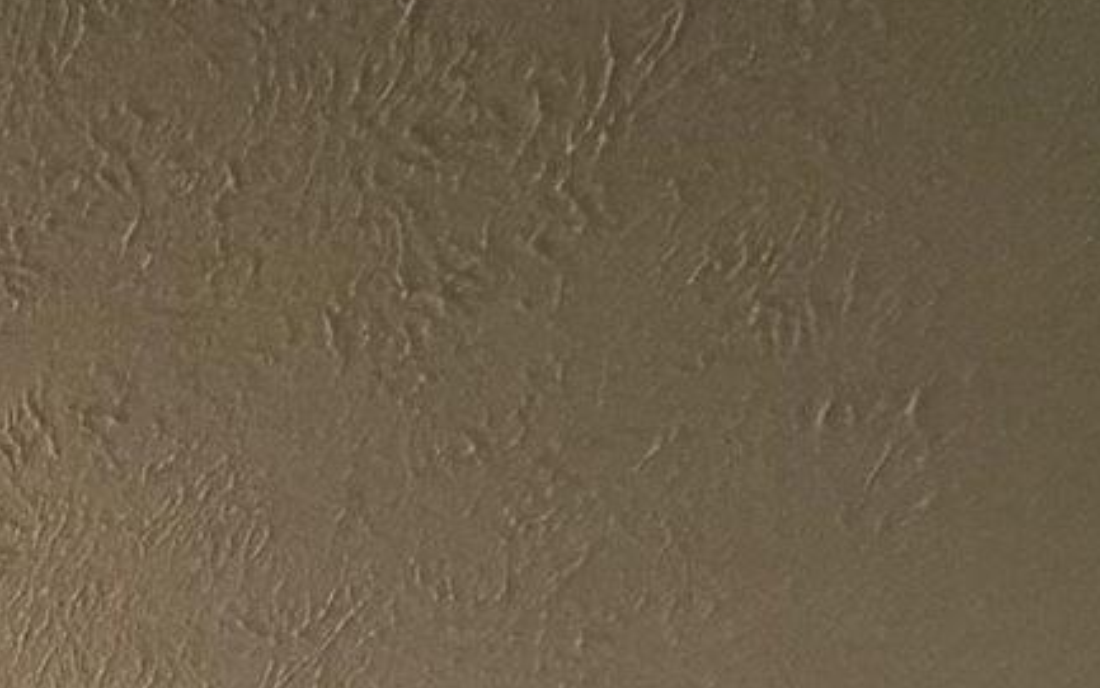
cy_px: 2478
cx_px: -661
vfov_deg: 9.2
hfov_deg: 21.0
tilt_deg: -9.6
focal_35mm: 79
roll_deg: -0.6
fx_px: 2369
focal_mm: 2.22
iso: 1000
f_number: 2.2
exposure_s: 1/60
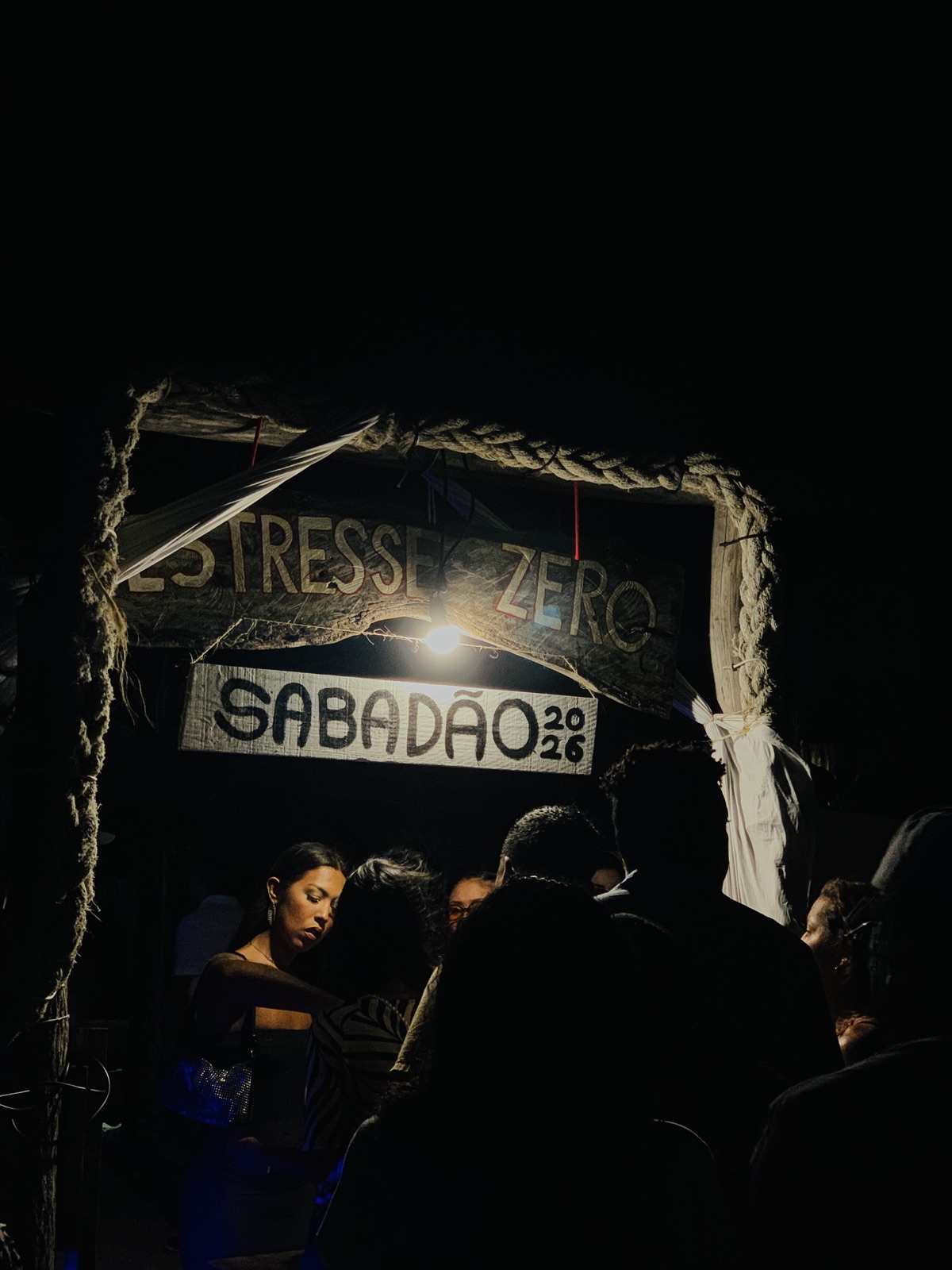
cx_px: 476
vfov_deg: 36.8
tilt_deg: +14.0
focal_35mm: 52
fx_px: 1907
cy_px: 635
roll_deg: +0.0
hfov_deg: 28.0
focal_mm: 6
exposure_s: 1/60
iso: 200
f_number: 2.4
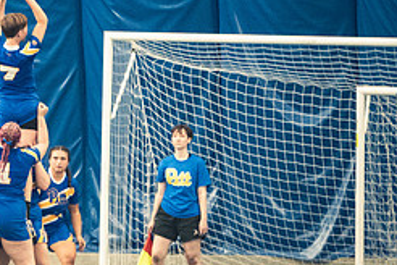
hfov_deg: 2.9
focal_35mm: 706
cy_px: 36
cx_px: -42
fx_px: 7785
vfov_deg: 1.9
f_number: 2.8
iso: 12800
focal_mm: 200
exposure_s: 1/500
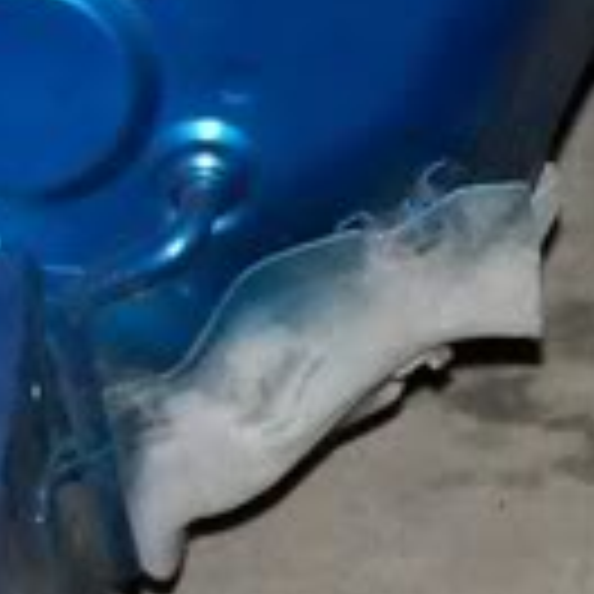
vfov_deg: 6.7
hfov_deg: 6.6
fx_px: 5048
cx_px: 981
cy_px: 270
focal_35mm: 260
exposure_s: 1/30
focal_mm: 6.3
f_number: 2.8
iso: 200
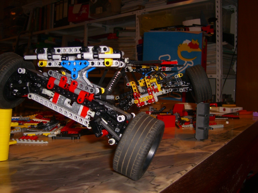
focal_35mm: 38
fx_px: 283
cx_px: 129
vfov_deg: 37.7
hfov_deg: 49.0
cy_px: 96
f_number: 2.8
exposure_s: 1/60
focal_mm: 7.9
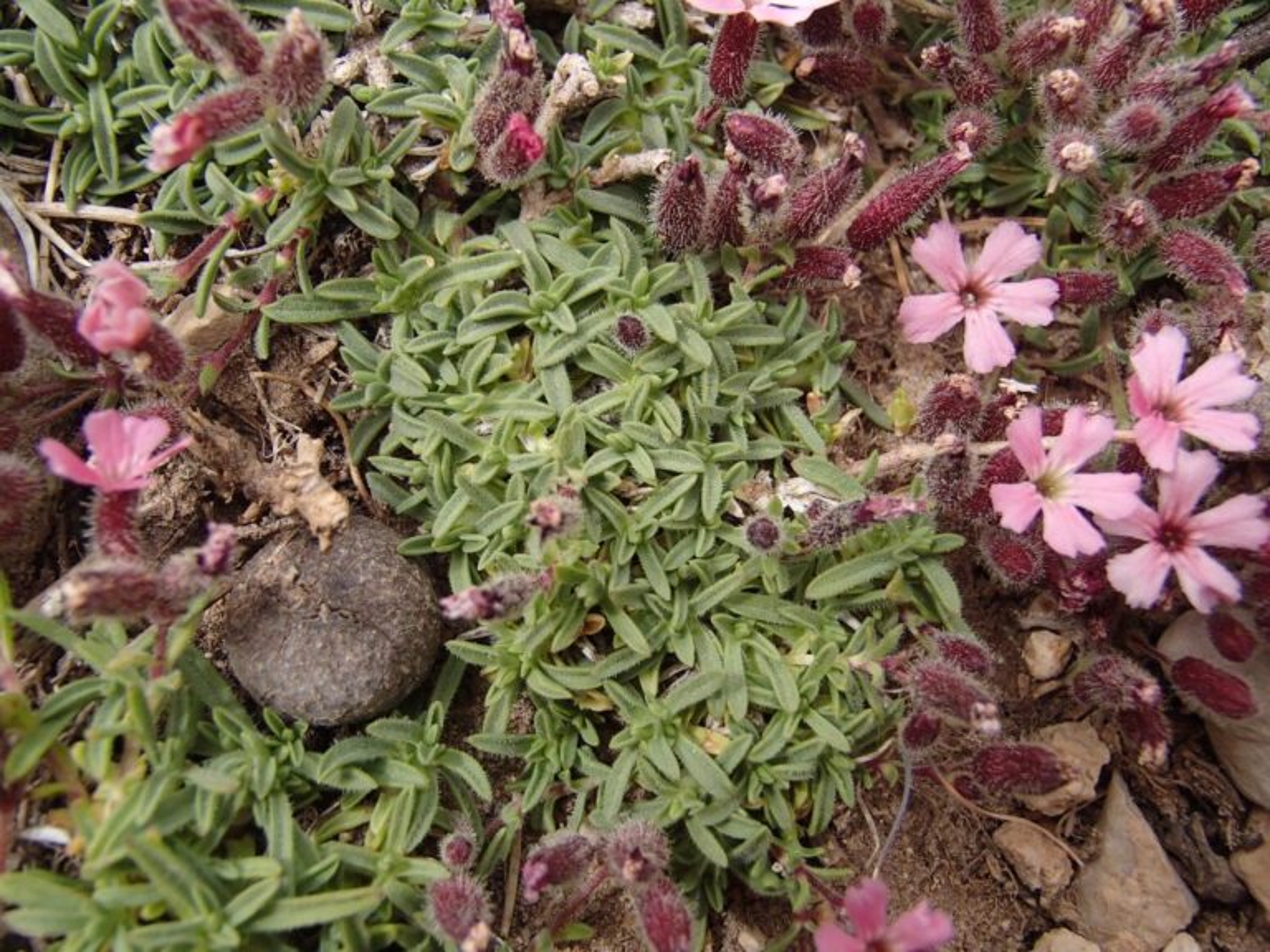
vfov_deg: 38.7
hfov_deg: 50.1
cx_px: 635
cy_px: 476
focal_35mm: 37
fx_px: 1357
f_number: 4.7
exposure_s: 1/400
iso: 100
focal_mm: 6.64
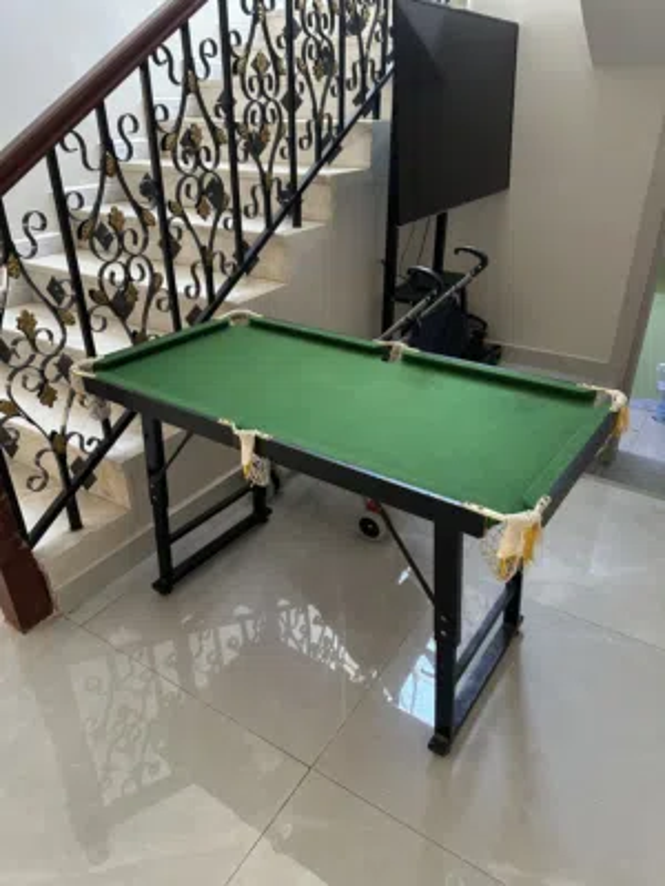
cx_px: 332
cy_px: 443
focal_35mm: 24
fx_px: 615
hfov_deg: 56.8
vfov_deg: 71.6
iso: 640
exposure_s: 1/60
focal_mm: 6.86
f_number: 1.78
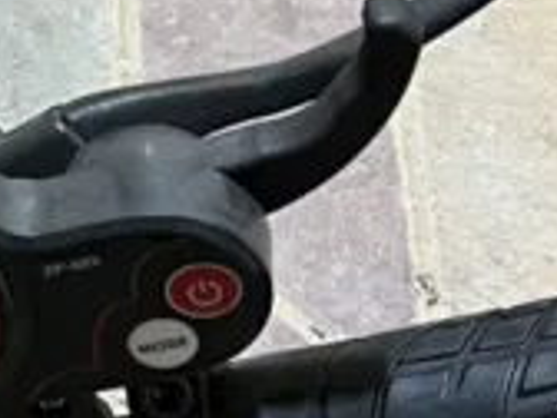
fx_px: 1593
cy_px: 133
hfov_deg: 16.4
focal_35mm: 99
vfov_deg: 14.9
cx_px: -464
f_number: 1.6
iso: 125
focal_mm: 5.1
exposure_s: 1/50
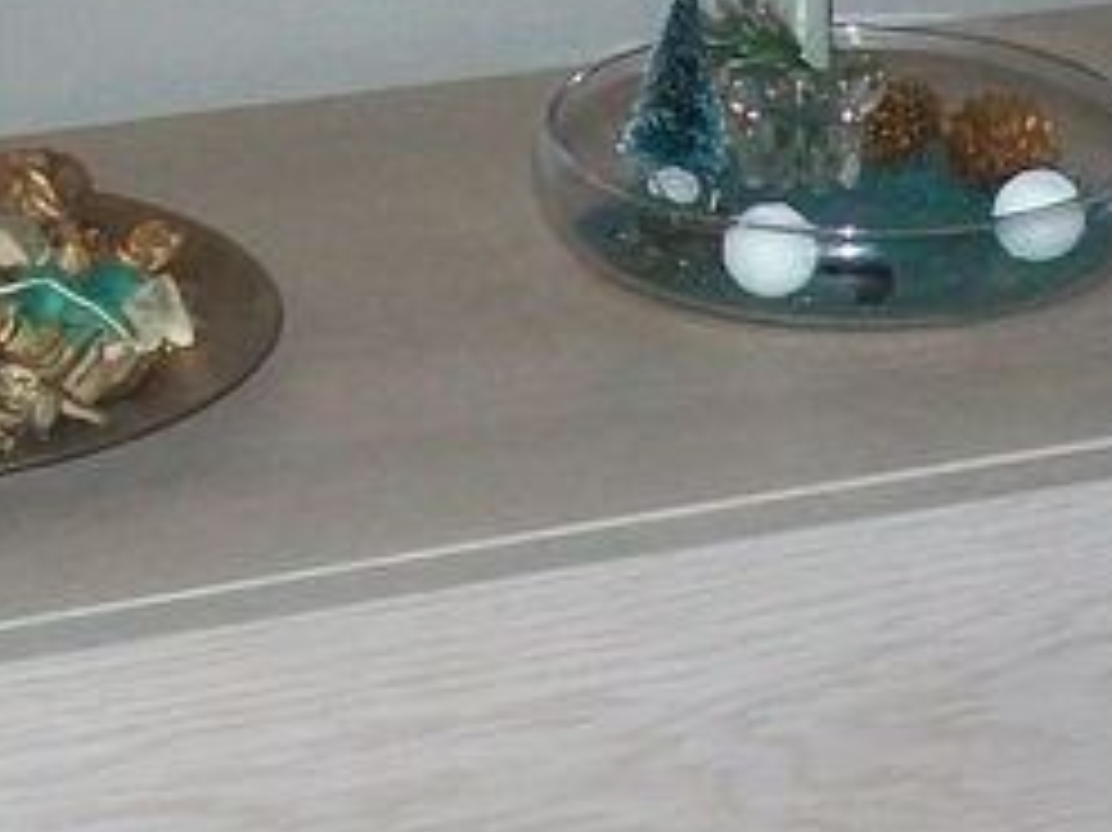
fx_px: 4688
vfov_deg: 10.1
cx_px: 1378
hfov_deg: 13.1
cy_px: 832
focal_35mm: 146
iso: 160
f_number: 2.7
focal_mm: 6
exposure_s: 1/60
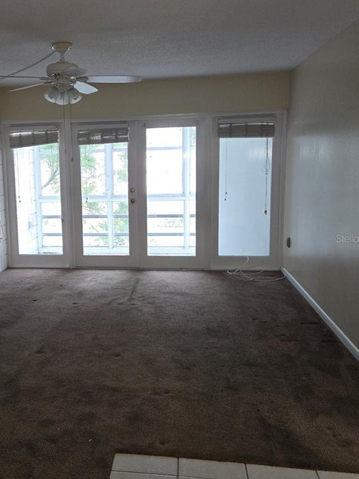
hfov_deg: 36.8
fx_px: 525
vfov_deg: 49.0
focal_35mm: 38
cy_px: 238
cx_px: 86
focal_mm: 5.4
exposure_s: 1/24
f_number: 1.8
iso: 125
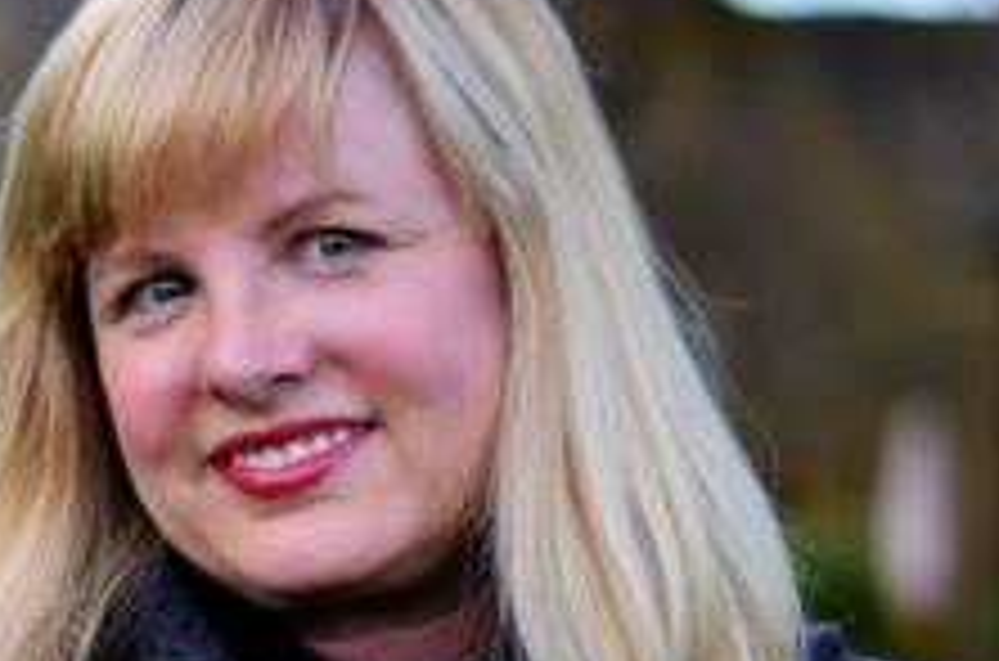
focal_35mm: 216
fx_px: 5981
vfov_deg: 6.3
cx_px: -189
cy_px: 447
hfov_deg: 9.4
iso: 200
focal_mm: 50
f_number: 1.8
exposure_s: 1/1600
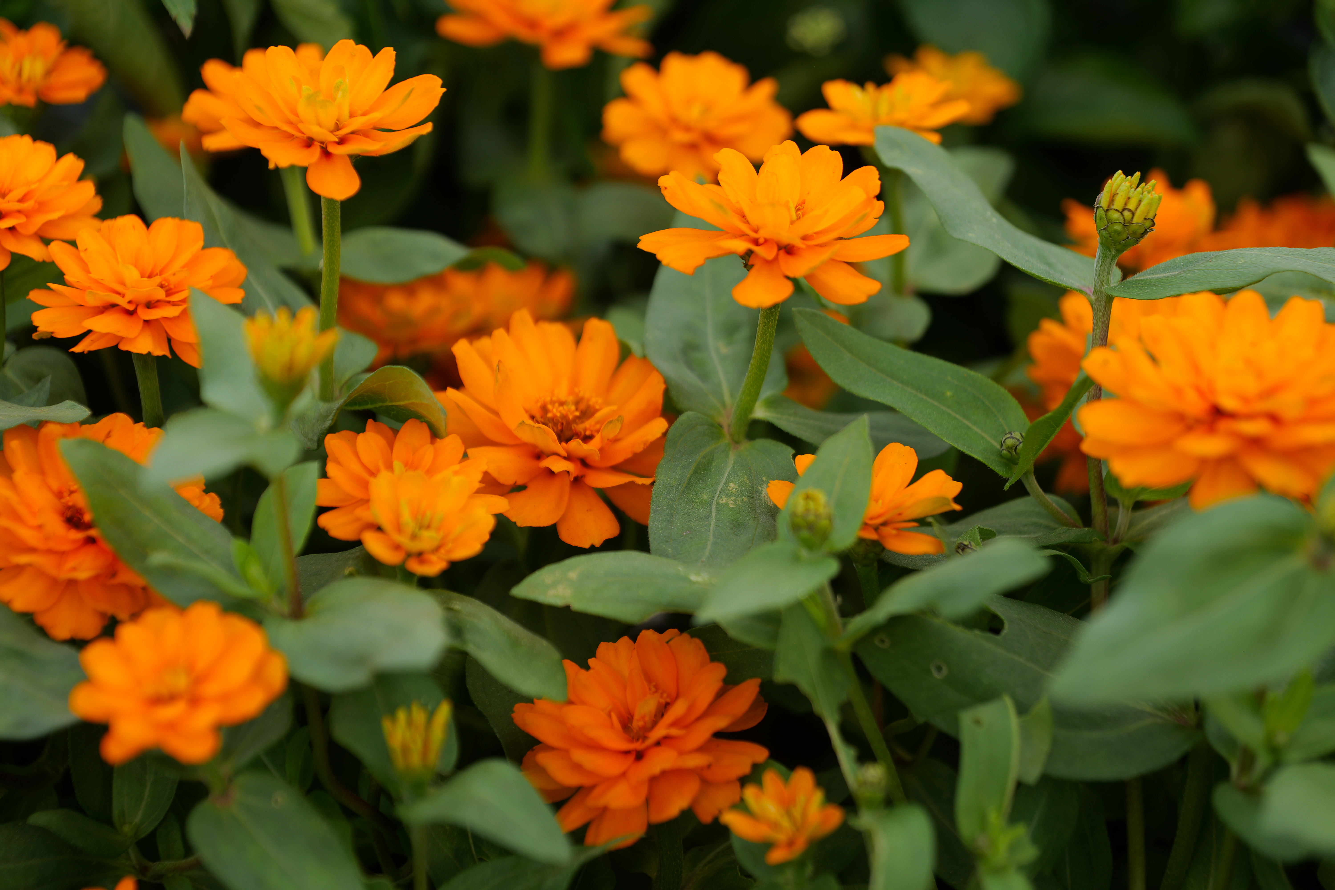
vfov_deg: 13.0
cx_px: 668
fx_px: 3893
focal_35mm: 105
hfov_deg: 19.5
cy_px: 445
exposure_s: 1/250
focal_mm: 105
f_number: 4
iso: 200
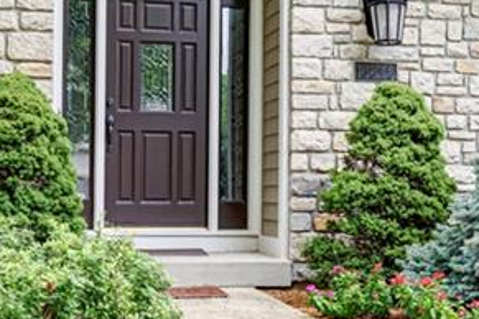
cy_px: 212
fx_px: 1008
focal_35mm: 76
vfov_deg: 18.0
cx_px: 253
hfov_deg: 26.7
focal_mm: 21.5
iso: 100
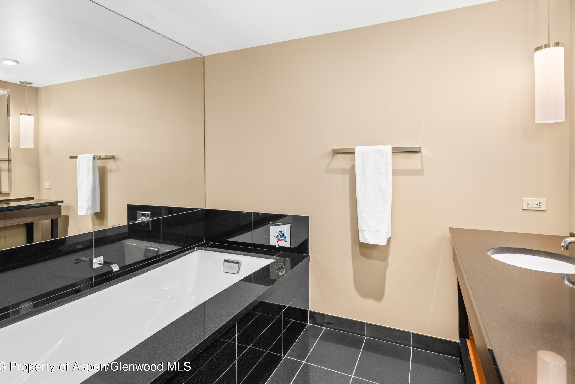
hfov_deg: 86.9
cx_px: 291
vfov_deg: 64.4
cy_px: 172
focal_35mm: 19
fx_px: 304
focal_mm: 17
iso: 400
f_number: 7.1
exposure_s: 1/2.5
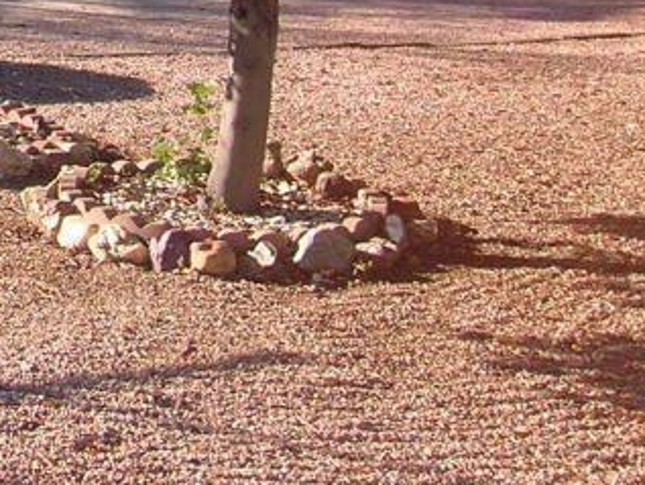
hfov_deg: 16.2
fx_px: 2050
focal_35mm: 110
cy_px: -269
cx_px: -350
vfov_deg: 12.7
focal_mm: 5.7
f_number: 4.9
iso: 50
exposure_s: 1/130
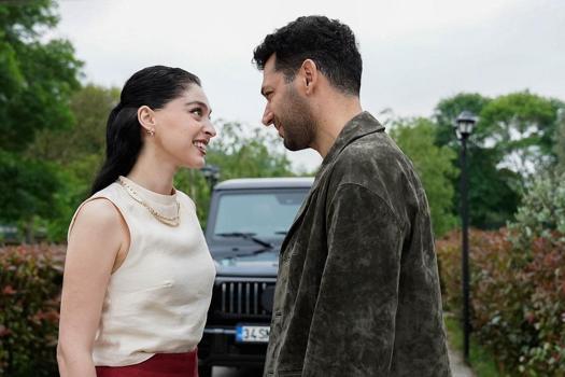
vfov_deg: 25.5
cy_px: 188
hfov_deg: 37.5
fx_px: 832
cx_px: 282
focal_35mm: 53
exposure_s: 1/400
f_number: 3.5
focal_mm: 35.4
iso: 2500
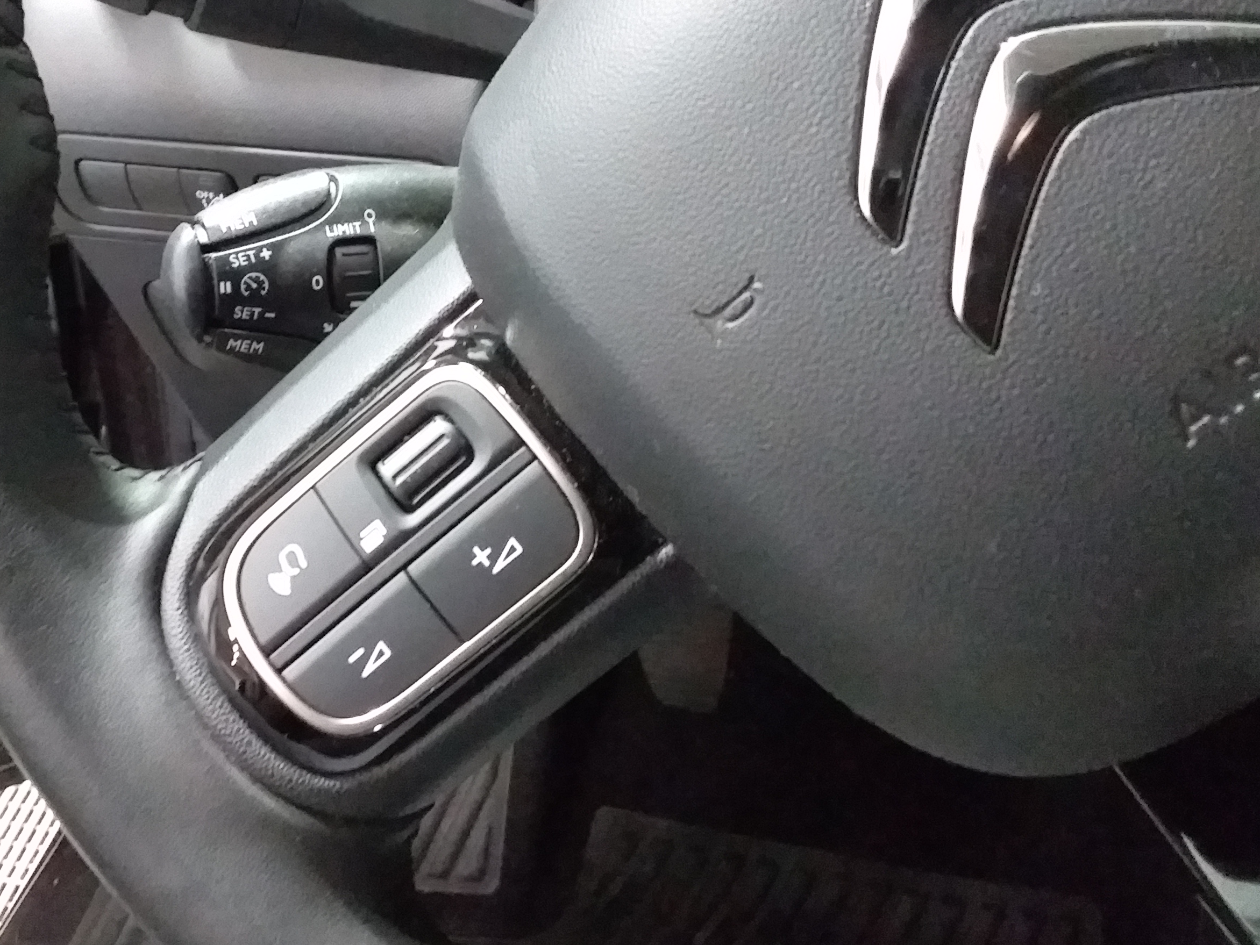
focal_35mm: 39
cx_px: 451
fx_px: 1420
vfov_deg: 36.6
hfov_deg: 47.3
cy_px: 353
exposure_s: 1/17
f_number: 1.9
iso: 800
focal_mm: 2.91
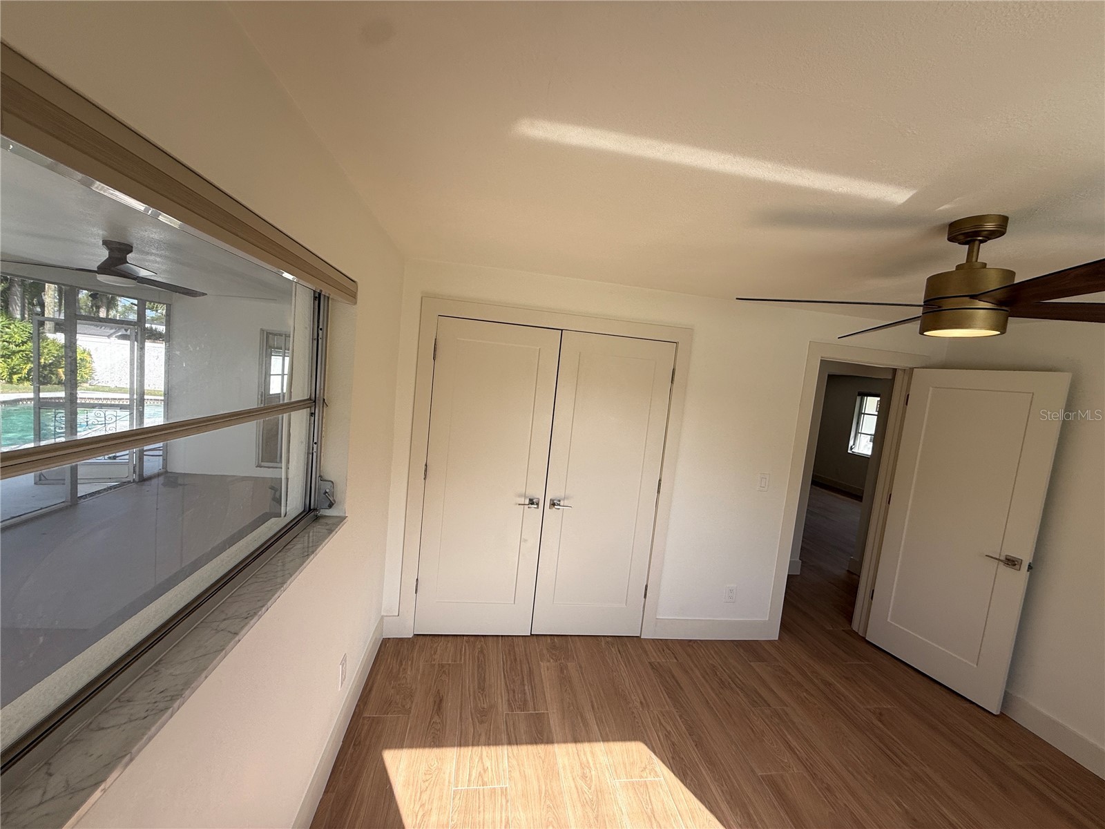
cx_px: 552
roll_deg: -5.5
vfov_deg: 85.7
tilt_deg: -4.8
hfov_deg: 102.1
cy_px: 414
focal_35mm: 14
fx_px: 447
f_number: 2.2
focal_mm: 2.22
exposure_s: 1/361
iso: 50
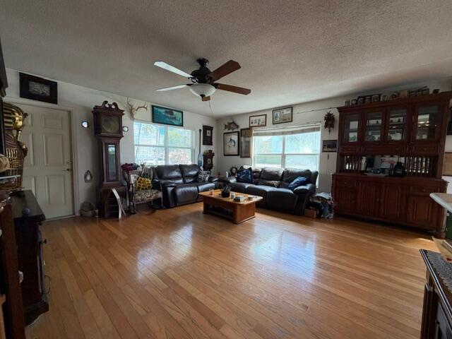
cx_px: 226
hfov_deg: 102.1
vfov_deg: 85.7
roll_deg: -0.4
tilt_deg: -3.7
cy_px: 170
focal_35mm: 14
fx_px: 183
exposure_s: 1/121
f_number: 2.2
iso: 250
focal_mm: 2.22
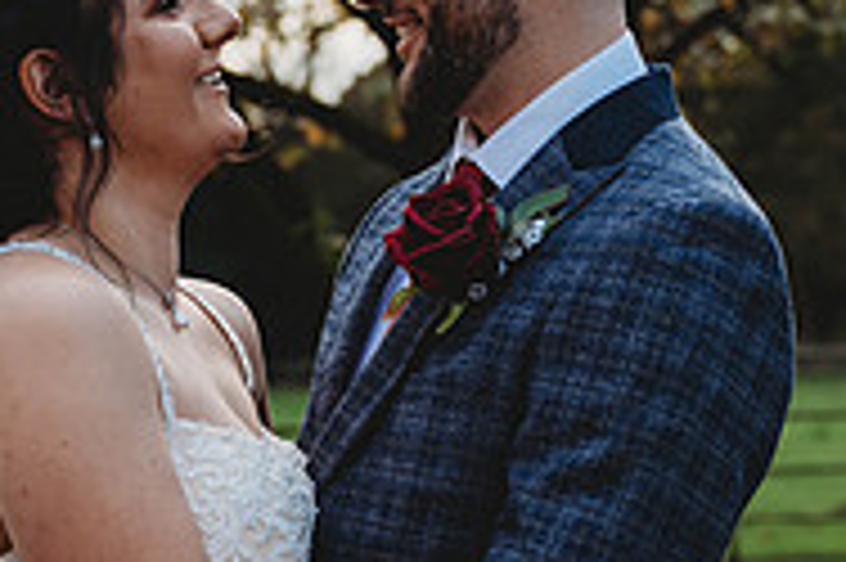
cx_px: 328
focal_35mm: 117
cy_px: 409
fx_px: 2747
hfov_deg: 17.5
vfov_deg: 11.7
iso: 100
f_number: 2.8
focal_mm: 38
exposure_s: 1/320
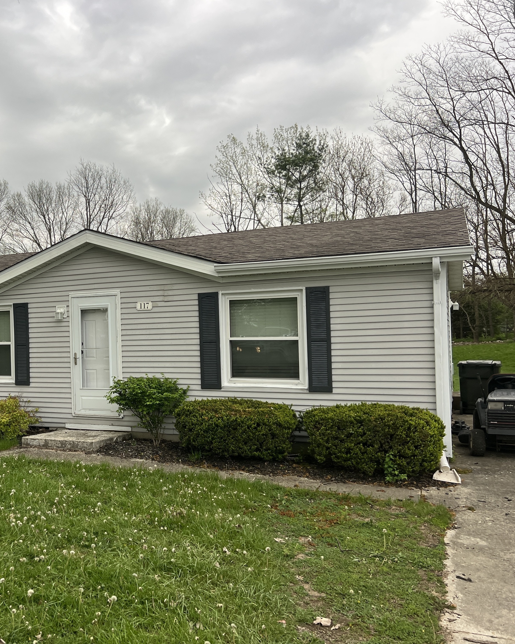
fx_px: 648
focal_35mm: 34
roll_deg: +1.8
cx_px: 102
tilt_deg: -0.2
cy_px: 322
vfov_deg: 52.8
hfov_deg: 41.5
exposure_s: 1/121
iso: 50
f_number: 1.5
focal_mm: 5.7
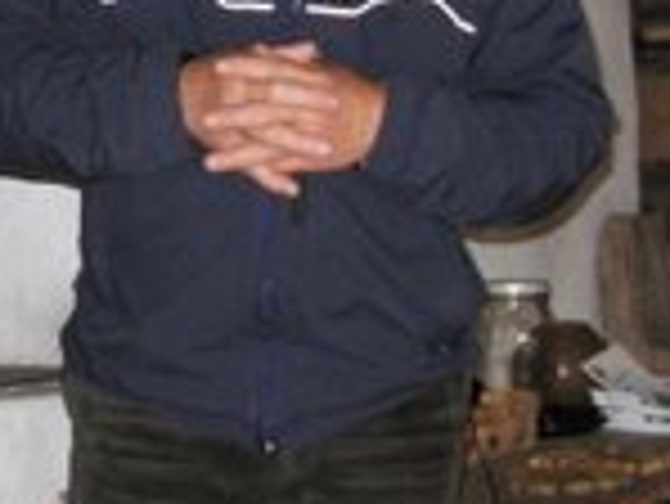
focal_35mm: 145
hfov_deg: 13.5
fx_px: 2809
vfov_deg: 10.1
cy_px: -27
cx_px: 117
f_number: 3.1
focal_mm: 7.5
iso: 326
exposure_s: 1/93.1
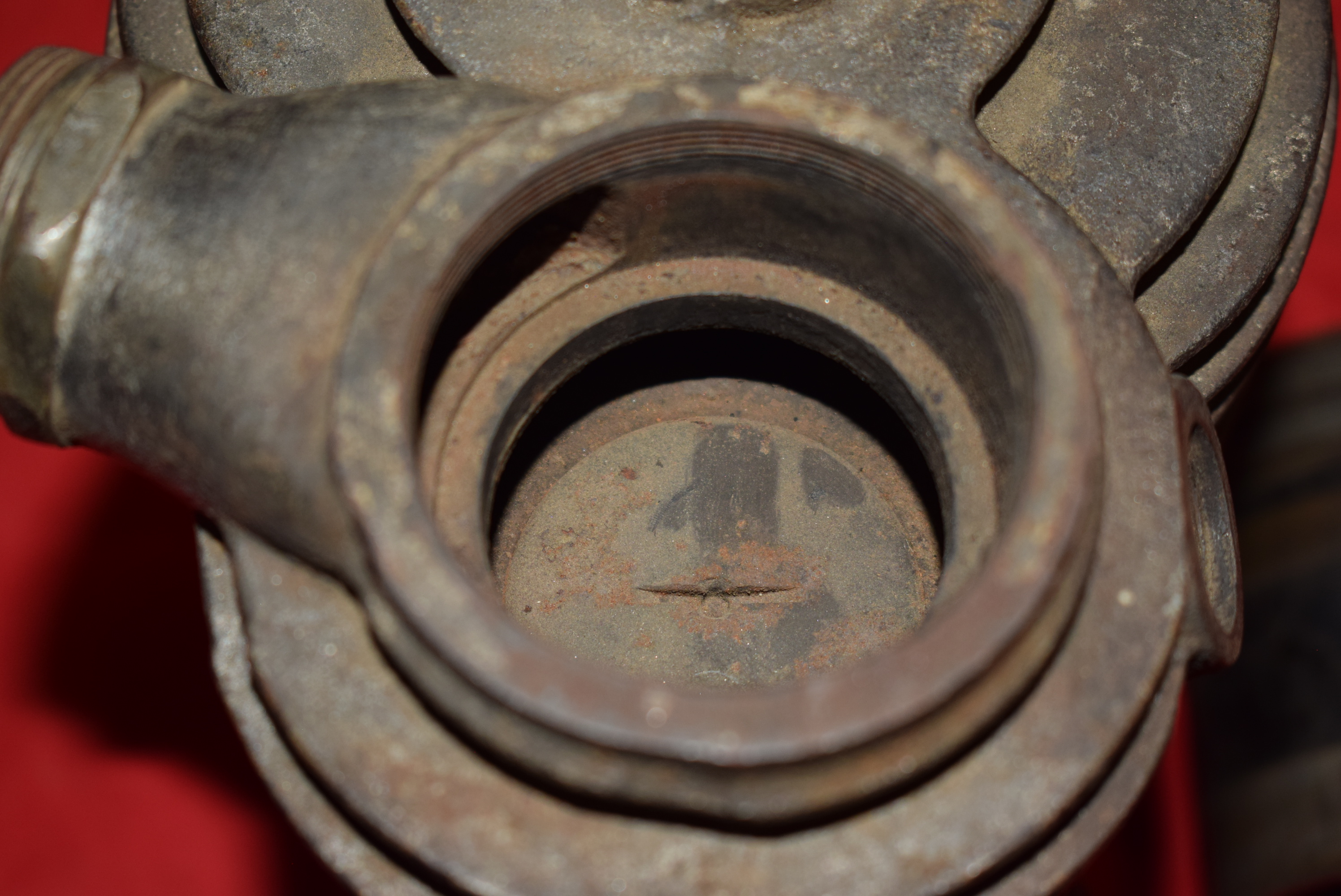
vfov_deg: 19.0
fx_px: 2684
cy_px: 448
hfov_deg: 28.1
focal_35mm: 72
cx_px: 670
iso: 400
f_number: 5.6
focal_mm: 48
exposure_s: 1/125
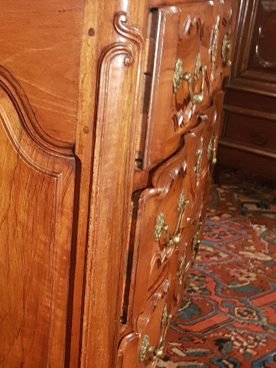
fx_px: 585
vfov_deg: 34.7
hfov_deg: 25.2
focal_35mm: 55
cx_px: -5
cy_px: 239
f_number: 1.7
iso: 250
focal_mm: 4.2
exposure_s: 1/20
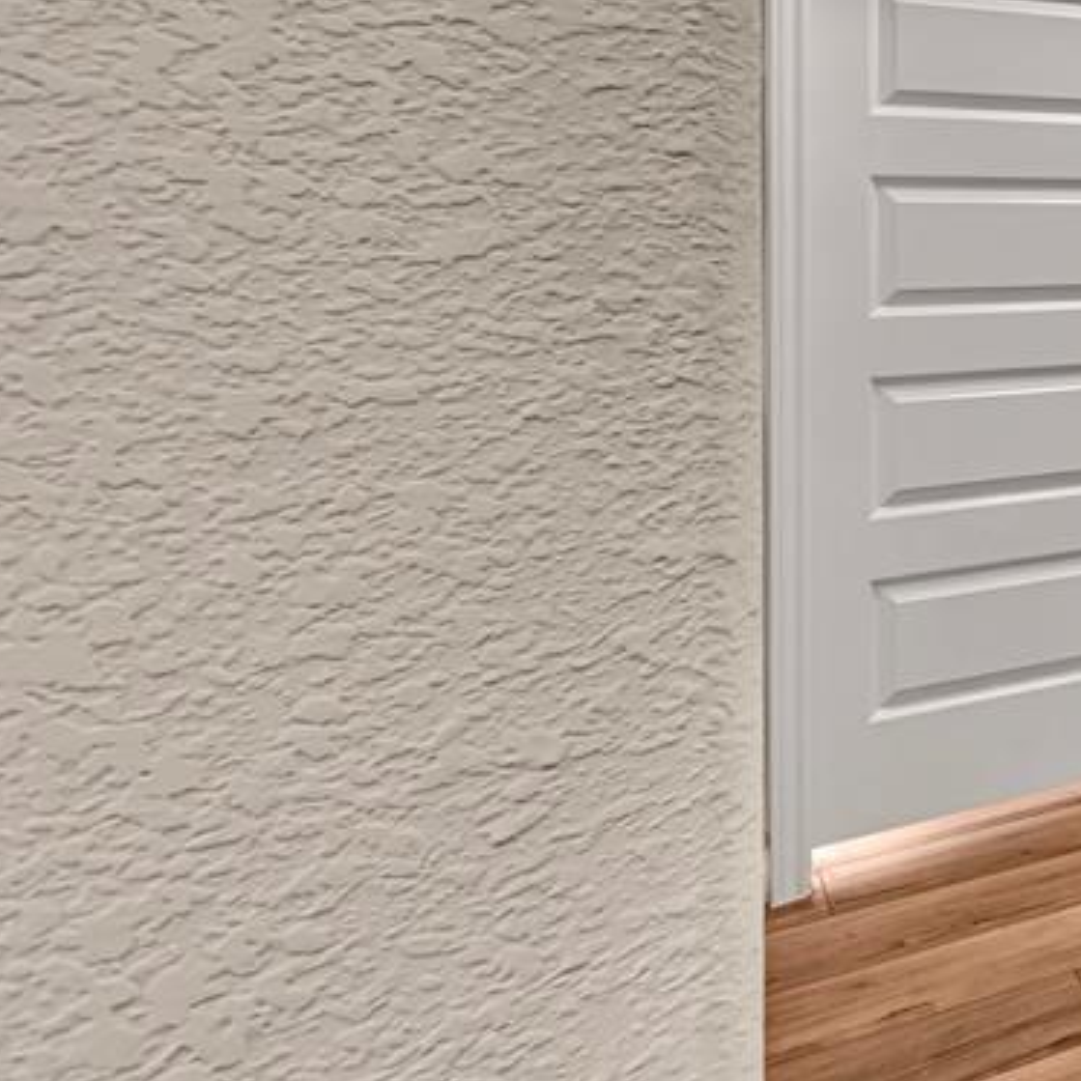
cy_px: 220
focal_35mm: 35
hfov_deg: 33.2
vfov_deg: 44.9
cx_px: 1437
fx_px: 1237
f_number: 8
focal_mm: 10
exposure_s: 1/8
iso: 200
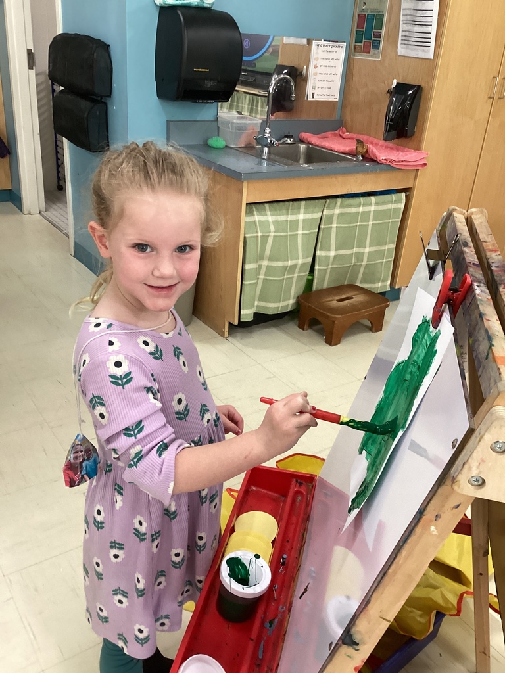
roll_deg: -4.9
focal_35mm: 31
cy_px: 336
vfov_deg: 58.4
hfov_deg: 45.4
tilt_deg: -26.8
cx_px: 252
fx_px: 603
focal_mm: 3.3
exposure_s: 1/50
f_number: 2.4
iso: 160
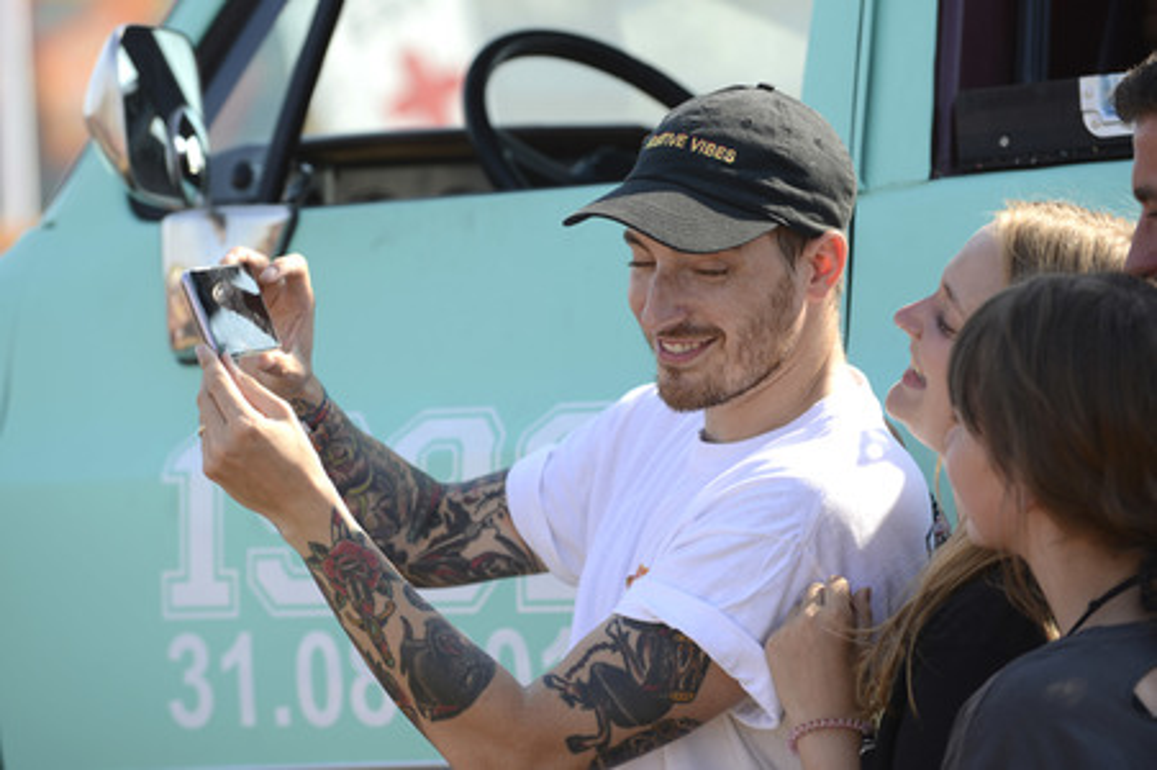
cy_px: 385
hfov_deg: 10.3
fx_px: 6423
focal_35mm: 200
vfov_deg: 6.9
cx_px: 578
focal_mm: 200
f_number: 5.6
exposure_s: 1/400
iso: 160
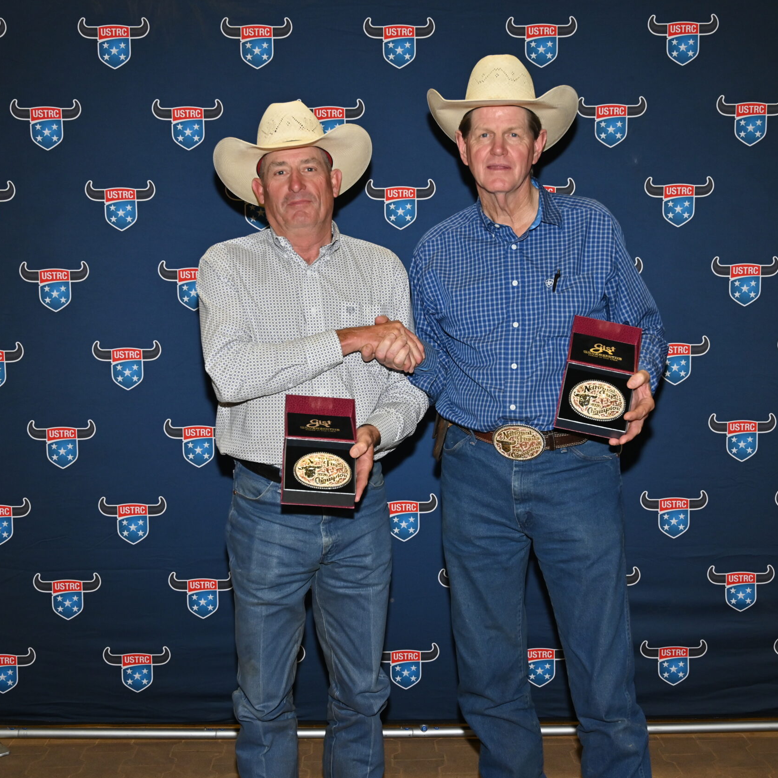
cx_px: 405
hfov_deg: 38.3
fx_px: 1119
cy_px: 390
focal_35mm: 44
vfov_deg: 38.3
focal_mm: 34
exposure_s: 1/200
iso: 1000
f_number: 6.3
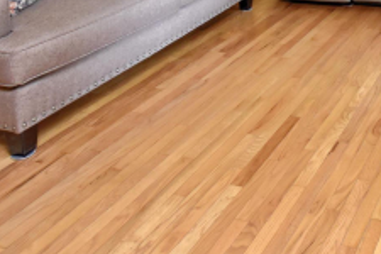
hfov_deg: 35.3
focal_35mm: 50
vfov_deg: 22.3
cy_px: -125
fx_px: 529
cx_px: 393
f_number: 3.5
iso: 1800
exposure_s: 1/60
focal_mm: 10
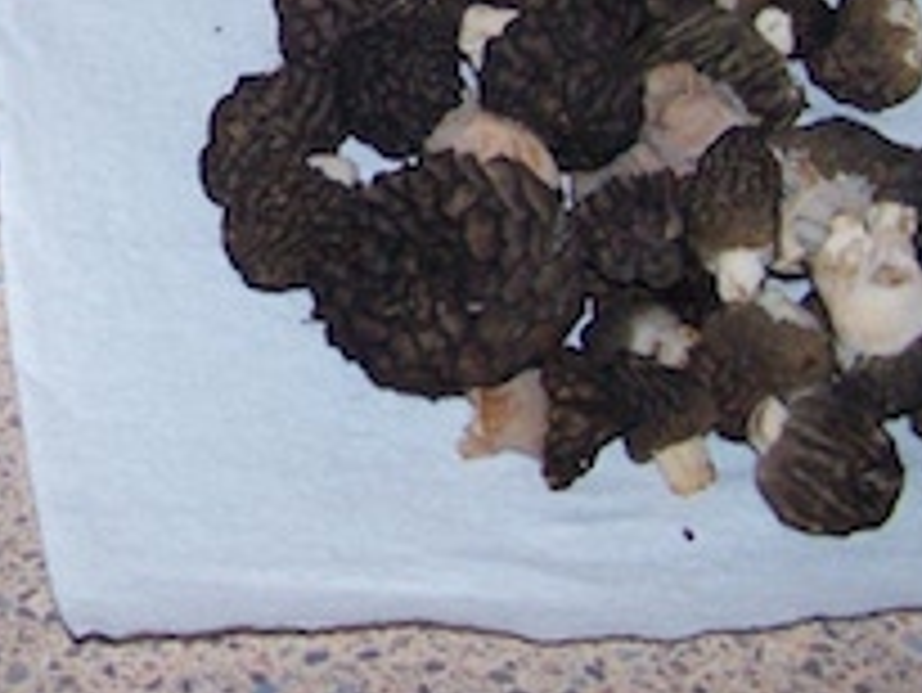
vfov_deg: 13.1
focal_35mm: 111
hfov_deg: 17.2
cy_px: -76
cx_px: -54
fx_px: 2958
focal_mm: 6.3
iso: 140
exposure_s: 1/60
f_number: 2.8
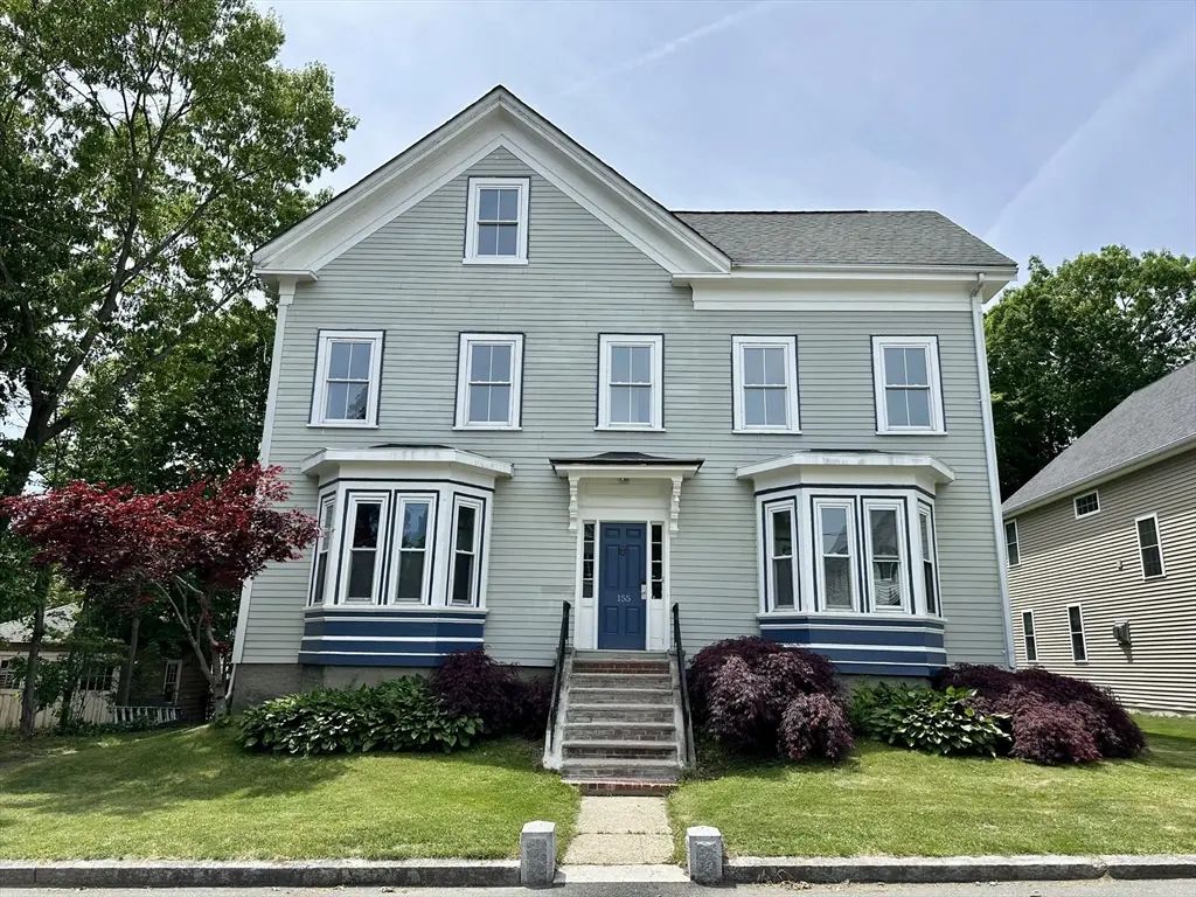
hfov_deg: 71.6
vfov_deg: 56.8
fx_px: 829
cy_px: 448
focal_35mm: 24
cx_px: 598
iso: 80
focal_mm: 6.86
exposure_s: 1/3717
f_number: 1.78
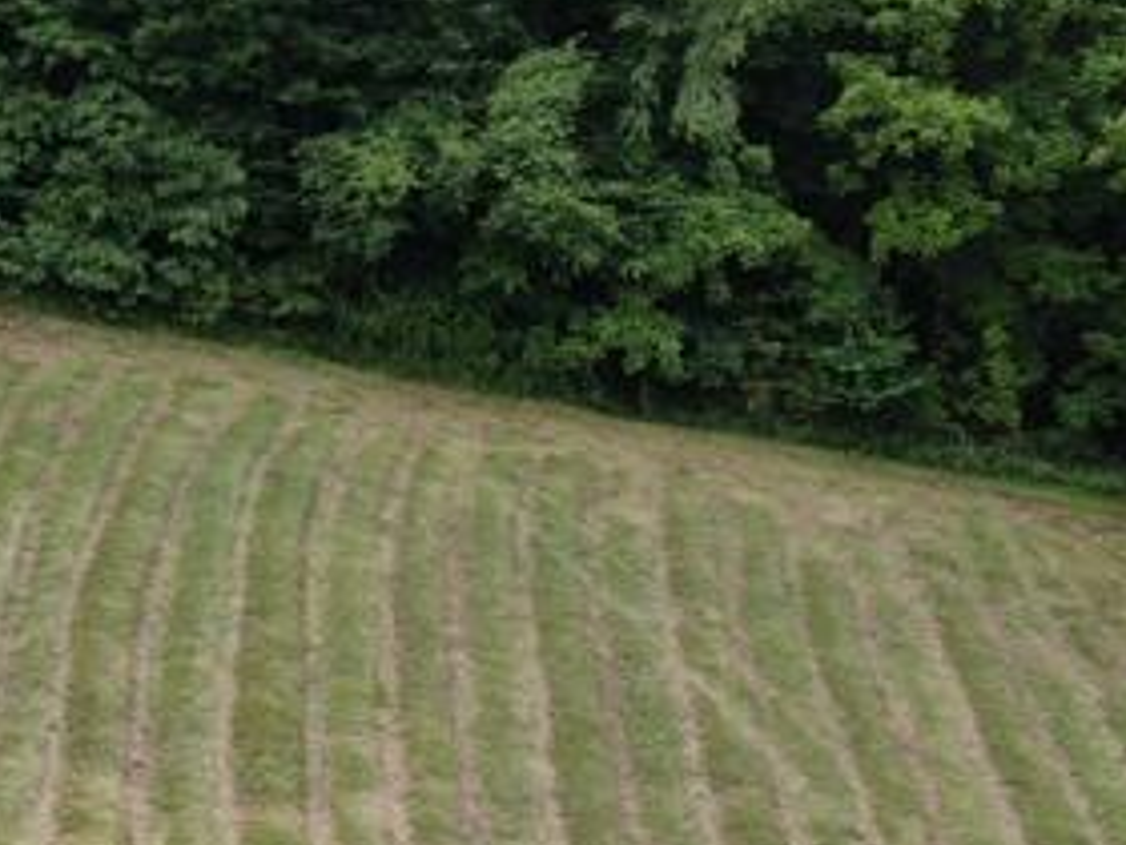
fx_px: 4001
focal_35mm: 123
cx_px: 40
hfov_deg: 15.8
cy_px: 535
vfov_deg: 12.0
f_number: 3.6
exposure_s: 1/320
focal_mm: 7.55
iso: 100
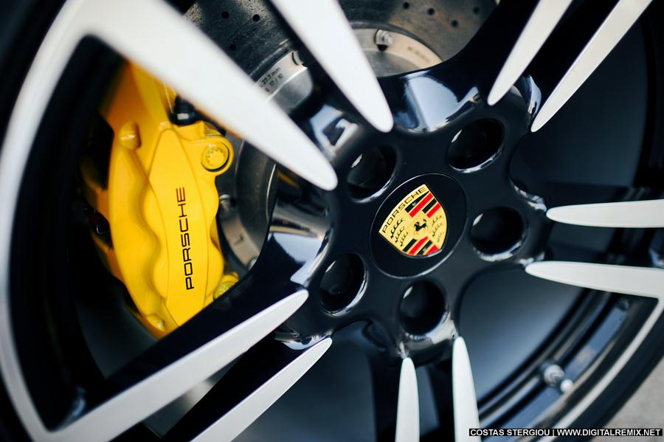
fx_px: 645
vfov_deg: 37.8
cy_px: 221
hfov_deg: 54.5
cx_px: 332
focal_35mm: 35
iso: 320
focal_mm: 35
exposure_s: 1/100
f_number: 1.4
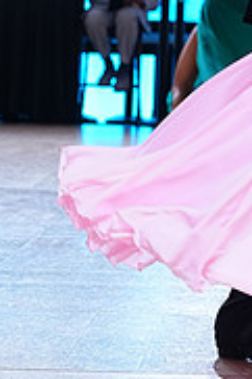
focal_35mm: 230
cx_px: 388
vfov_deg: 8.8
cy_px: -117
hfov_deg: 5.9
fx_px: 2419
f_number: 4
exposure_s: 1/400
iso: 1250
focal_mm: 72
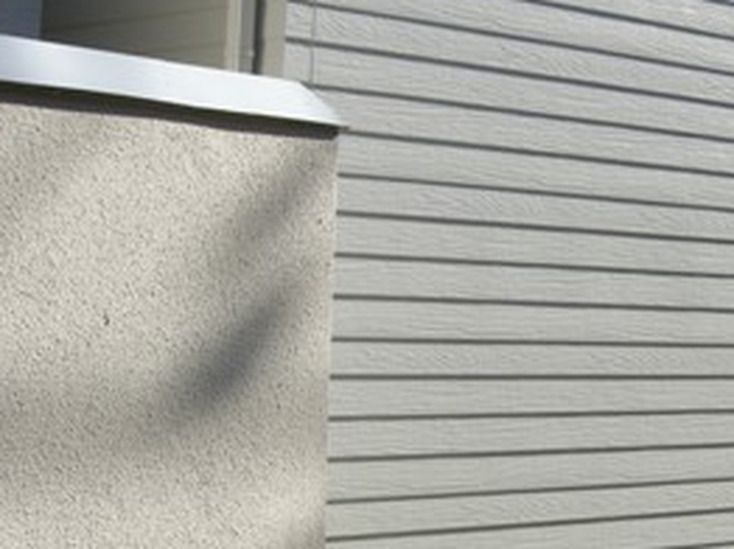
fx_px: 1864
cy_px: 415
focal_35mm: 88
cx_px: 860
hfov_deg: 20.9
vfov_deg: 16.7
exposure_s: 1/238
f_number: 4.8
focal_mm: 7.5
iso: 64
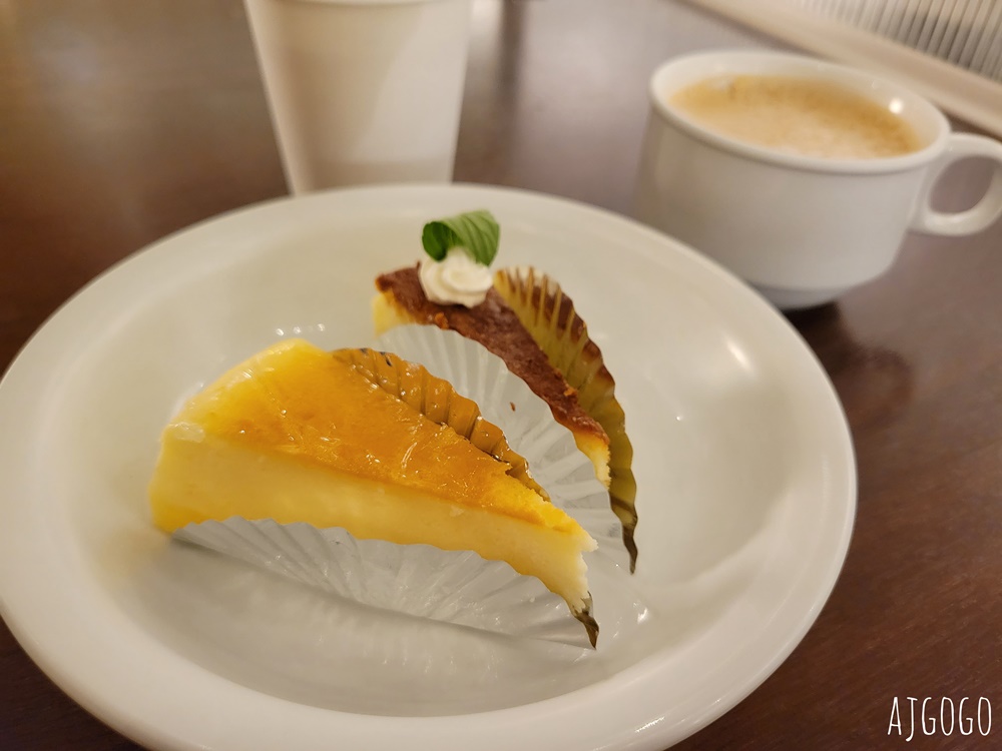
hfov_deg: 67.3
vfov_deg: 53.1
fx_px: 753
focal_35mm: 26
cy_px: 376
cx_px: 501
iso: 800
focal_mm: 5.4
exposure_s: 1/25
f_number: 1.8
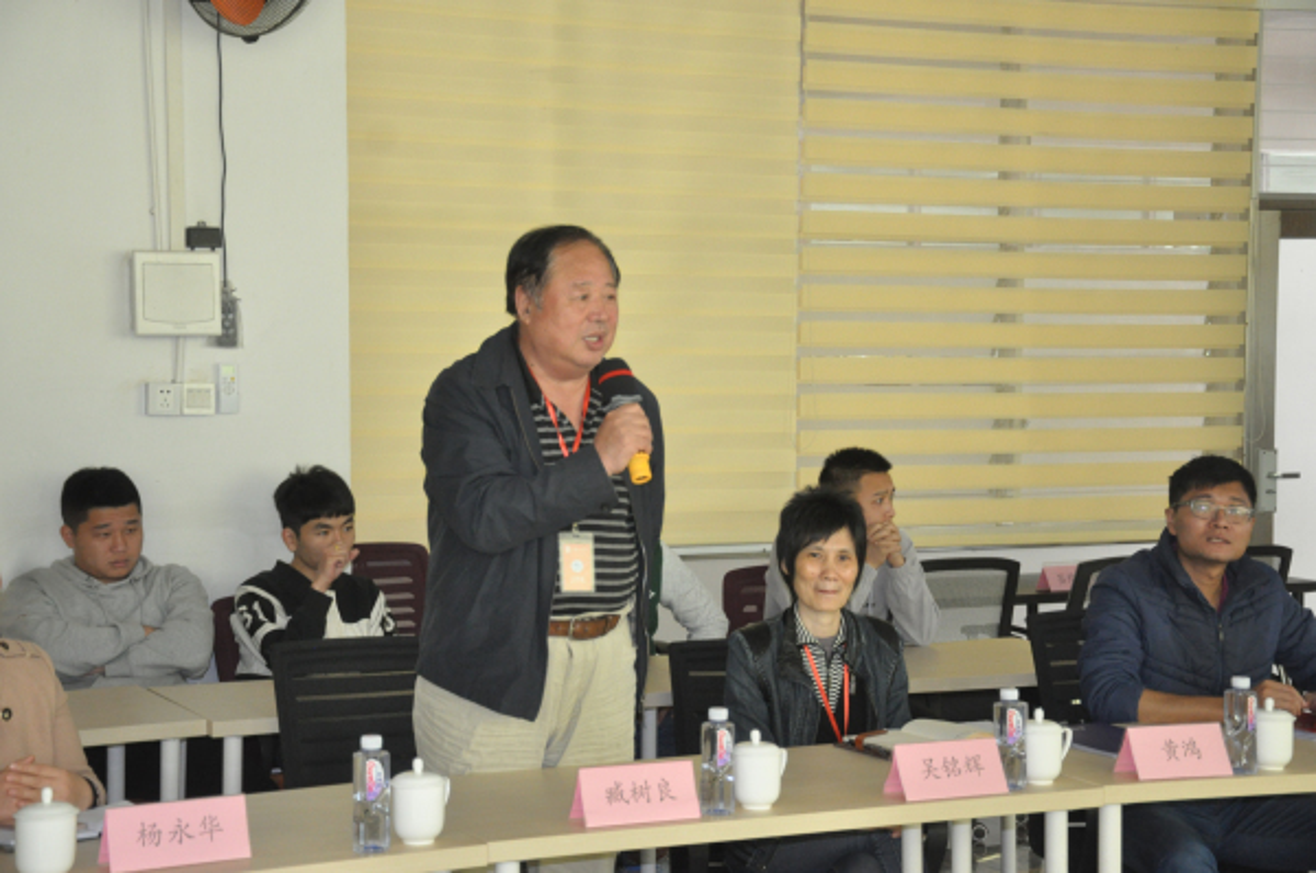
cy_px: 436
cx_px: 658
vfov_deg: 20.1
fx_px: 2464
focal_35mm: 68
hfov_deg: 29.9
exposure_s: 1/50
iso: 1600
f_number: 5.6
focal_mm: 45
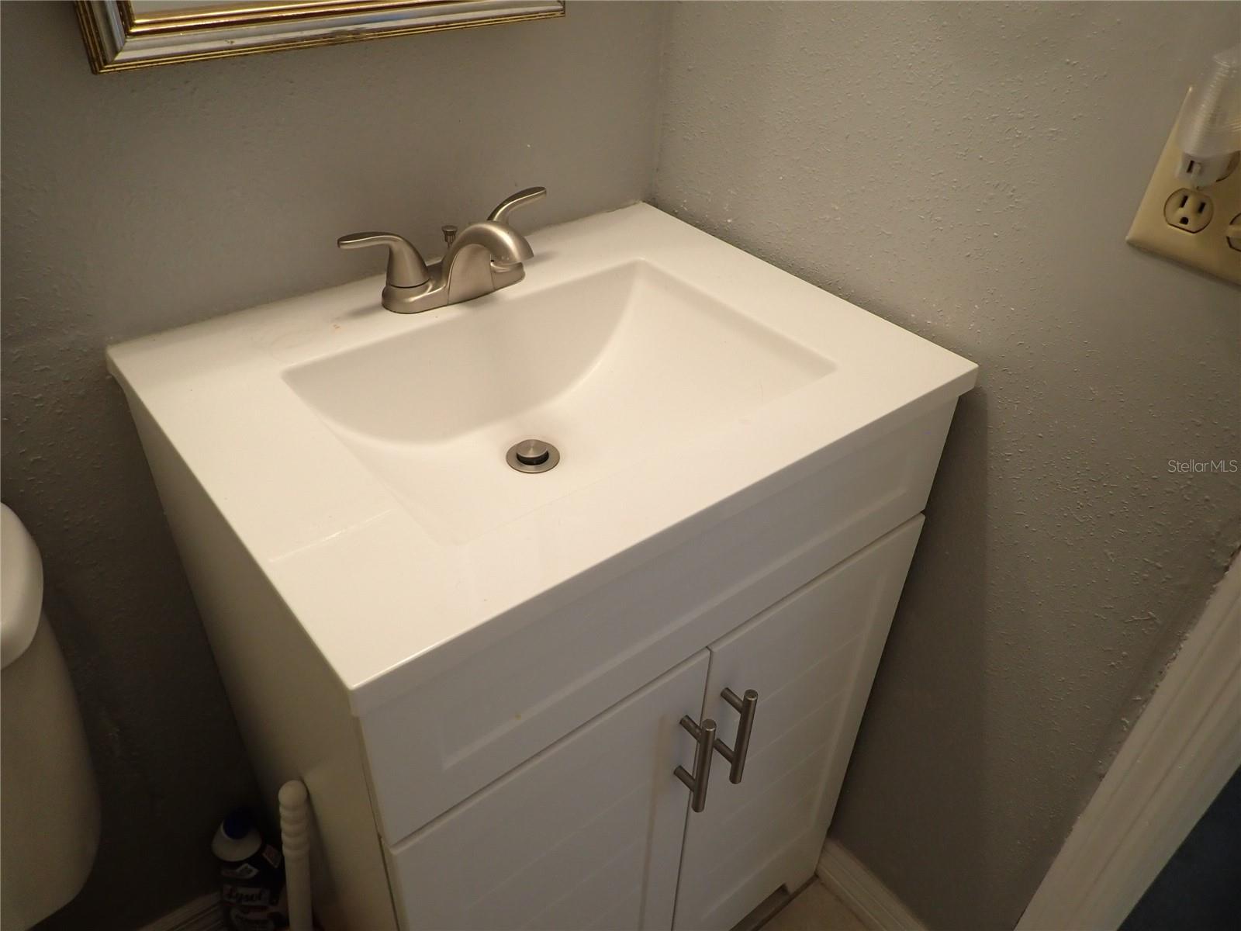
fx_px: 896
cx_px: 620
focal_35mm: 25
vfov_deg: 54.9
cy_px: 466
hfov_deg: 69.4
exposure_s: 1/60
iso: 200
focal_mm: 4.5
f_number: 2
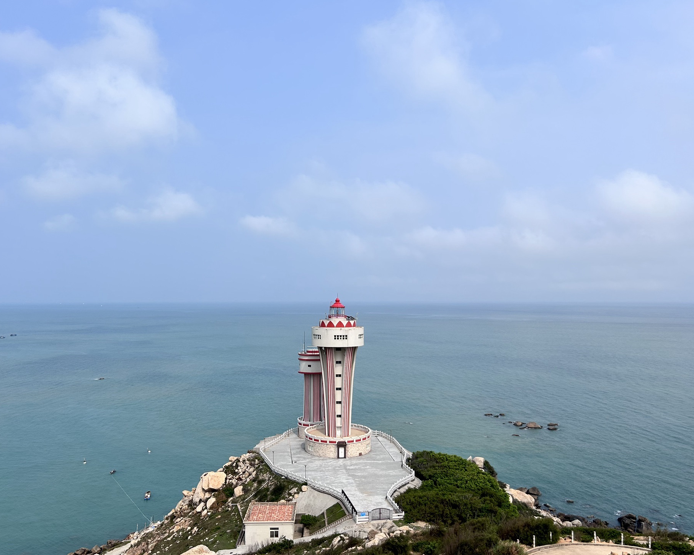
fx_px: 575
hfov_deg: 62.2
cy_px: 286
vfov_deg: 51.5
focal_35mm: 28
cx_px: 329
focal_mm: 5.7
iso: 50
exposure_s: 1/6211
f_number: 1.5
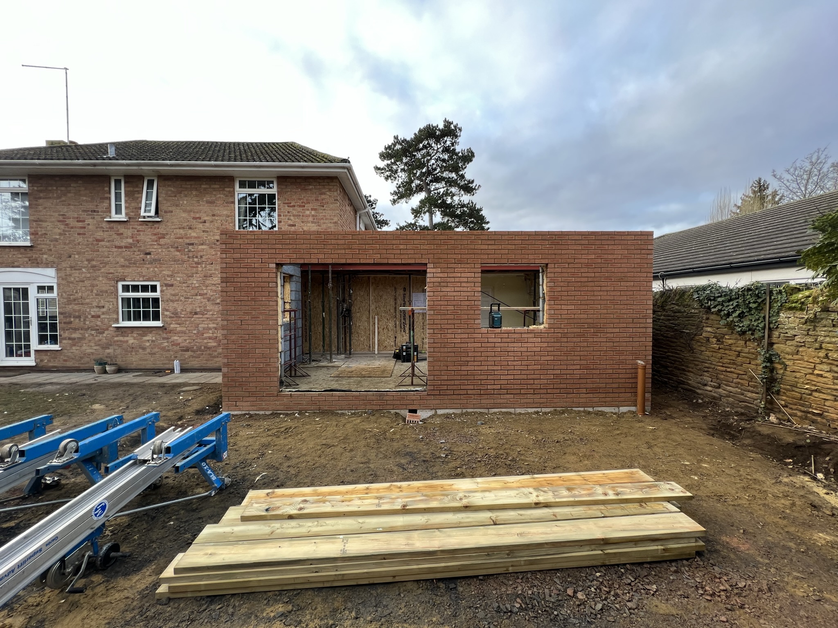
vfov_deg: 89.9
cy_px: 314
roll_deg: -0.3
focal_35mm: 13
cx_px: 419
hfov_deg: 106.2
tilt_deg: -0.6
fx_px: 315
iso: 40
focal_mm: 1.57
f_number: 1.8
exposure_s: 1/99
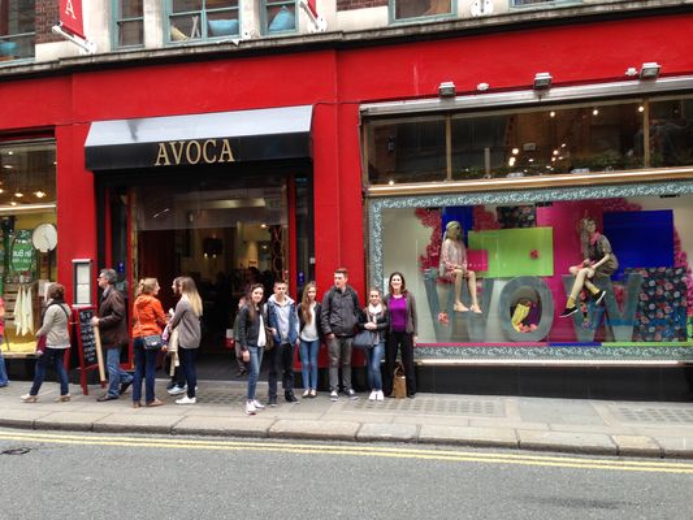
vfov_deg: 43.0
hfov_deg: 55.3
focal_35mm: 33
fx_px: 661
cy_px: 260
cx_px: 346
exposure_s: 1/135
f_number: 2.4
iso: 50
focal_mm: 4.12
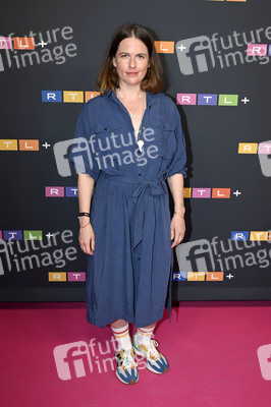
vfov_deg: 51.9
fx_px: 418
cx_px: 136
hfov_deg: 35.9
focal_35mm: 37
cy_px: 204
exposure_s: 1/125
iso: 500
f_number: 6.3
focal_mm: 37
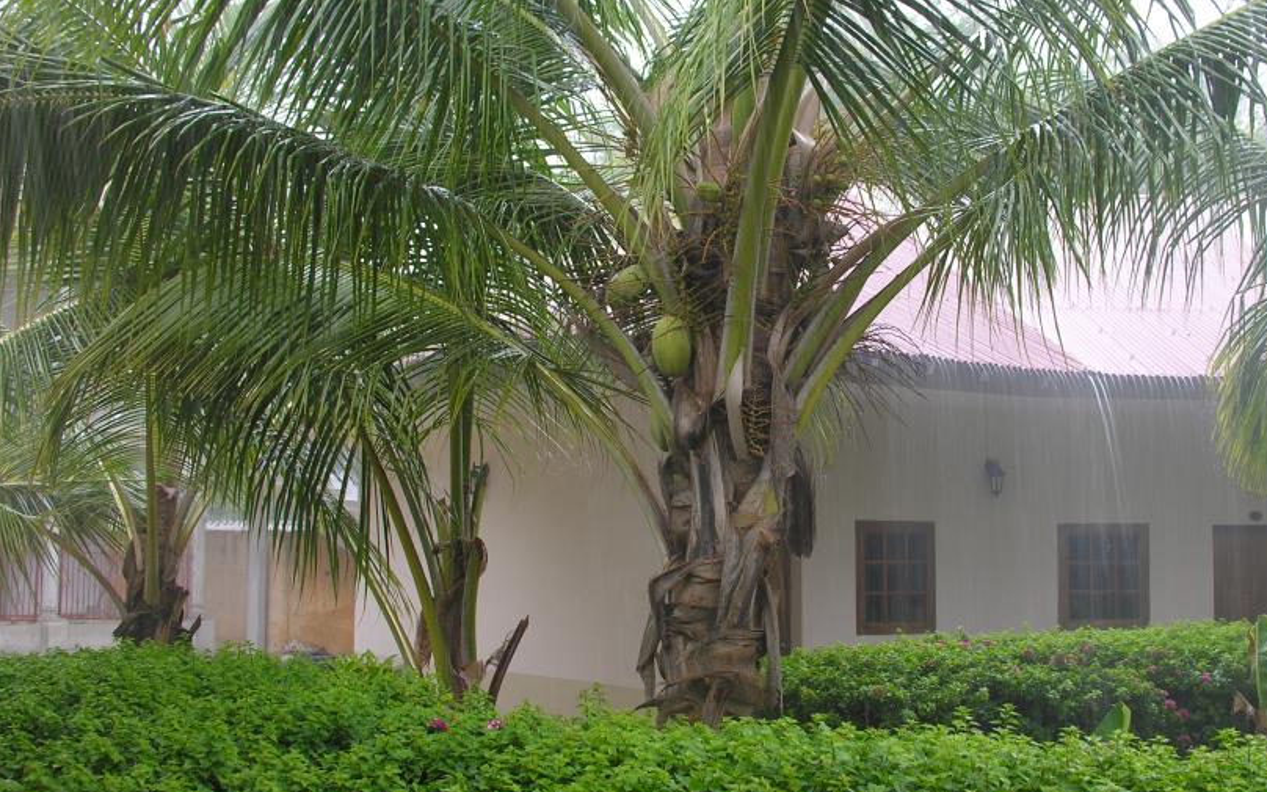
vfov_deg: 27.4
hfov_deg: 42.5
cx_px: 739
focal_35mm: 47
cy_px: 389
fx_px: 1623
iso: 50
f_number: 2.8
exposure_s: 1/7
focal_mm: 8.9
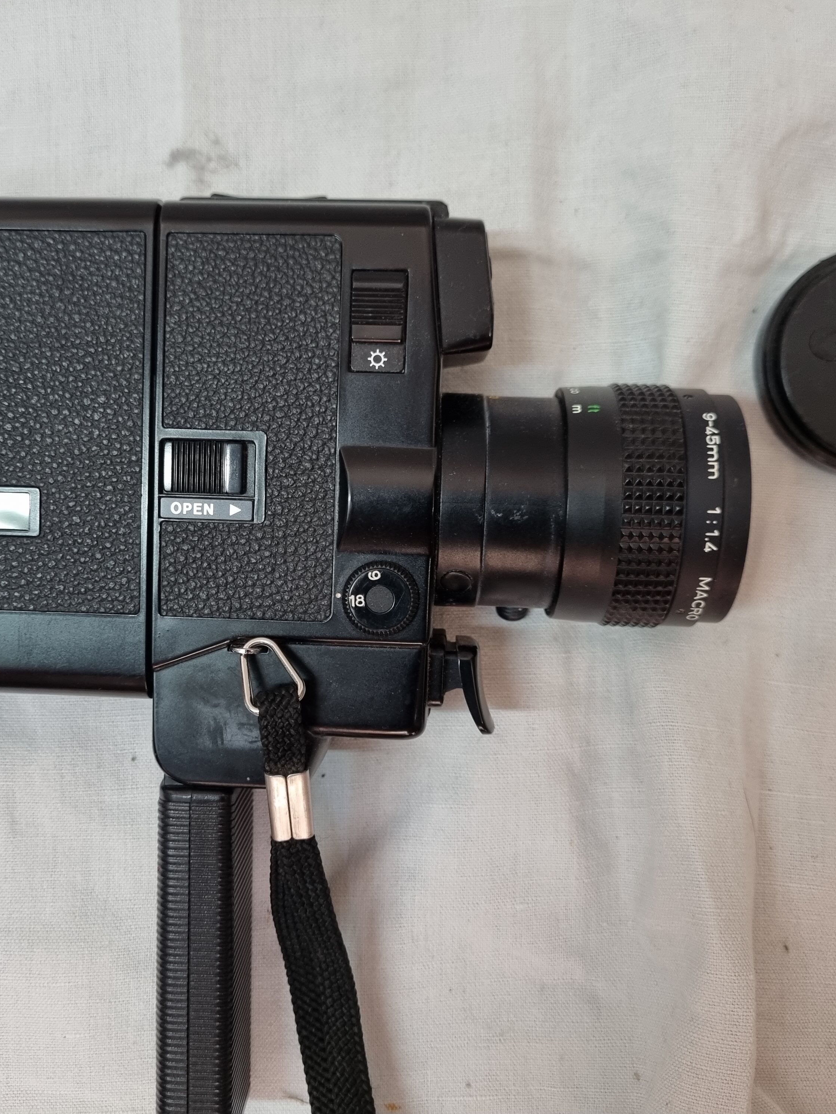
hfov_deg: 40.5
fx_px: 1127
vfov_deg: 52.6
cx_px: 335
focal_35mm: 35
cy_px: 553
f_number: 1.8
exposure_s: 1/100
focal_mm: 5.4
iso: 250
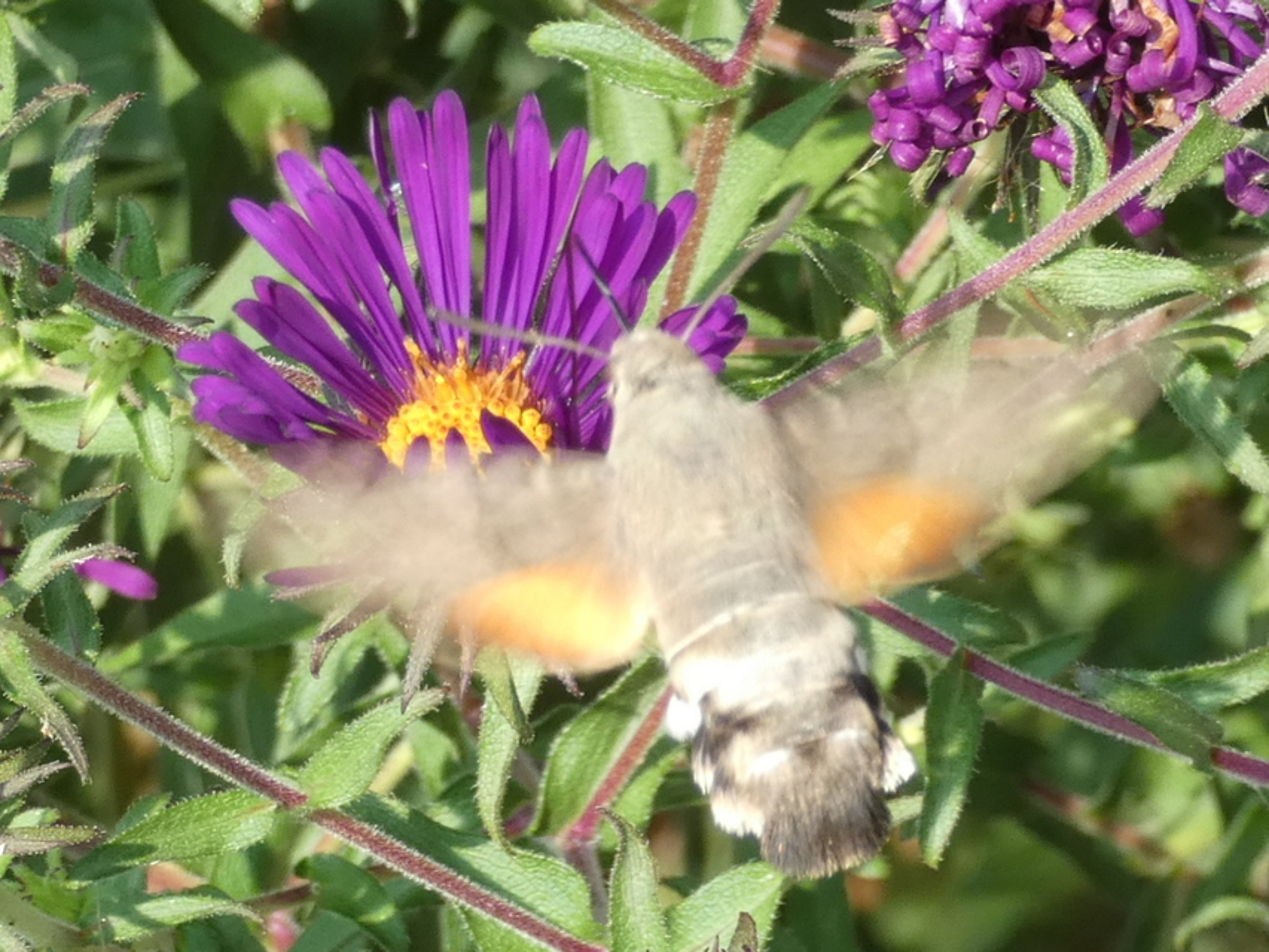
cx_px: 634
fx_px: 6196
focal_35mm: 169
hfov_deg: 11.7
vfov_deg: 8.8
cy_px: 476
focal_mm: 30.2
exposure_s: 1/125
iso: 160
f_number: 5.5
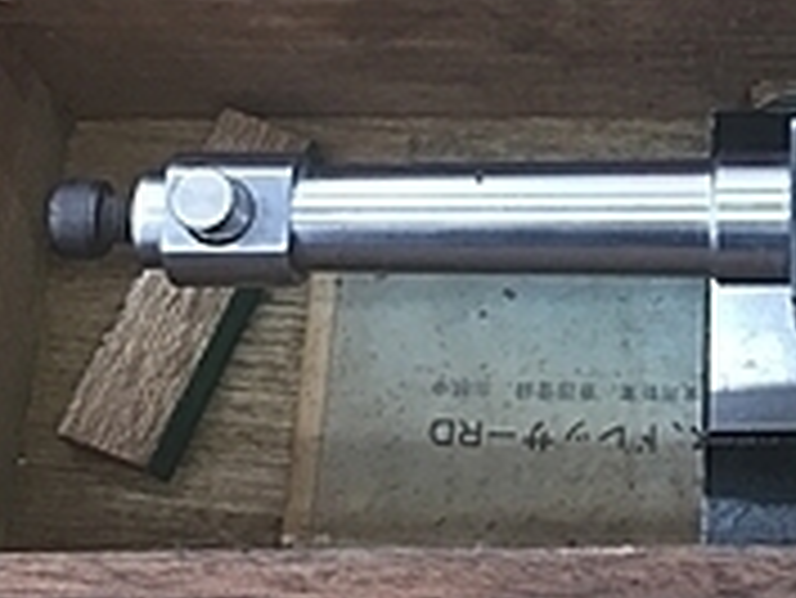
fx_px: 2416
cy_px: 0
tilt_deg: -66.3
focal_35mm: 105
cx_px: 841
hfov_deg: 18.1
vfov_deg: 13.9
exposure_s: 1/30
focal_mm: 4.15
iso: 80
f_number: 2.2
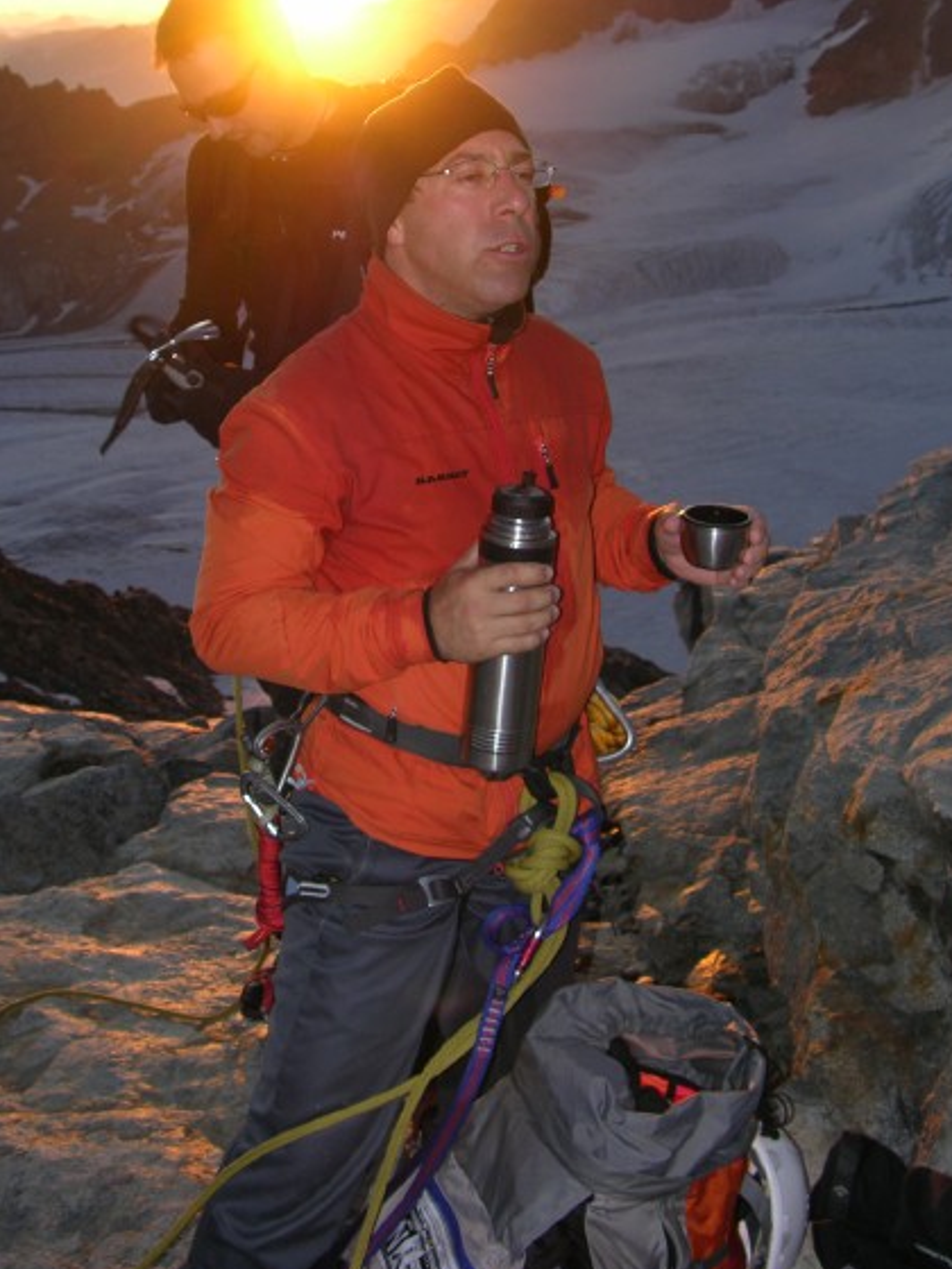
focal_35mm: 48
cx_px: 397
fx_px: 1760
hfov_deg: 30.2
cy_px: 433
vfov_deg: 39.2
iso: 50
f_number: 4
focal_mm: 8.9
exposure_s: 1/65.4
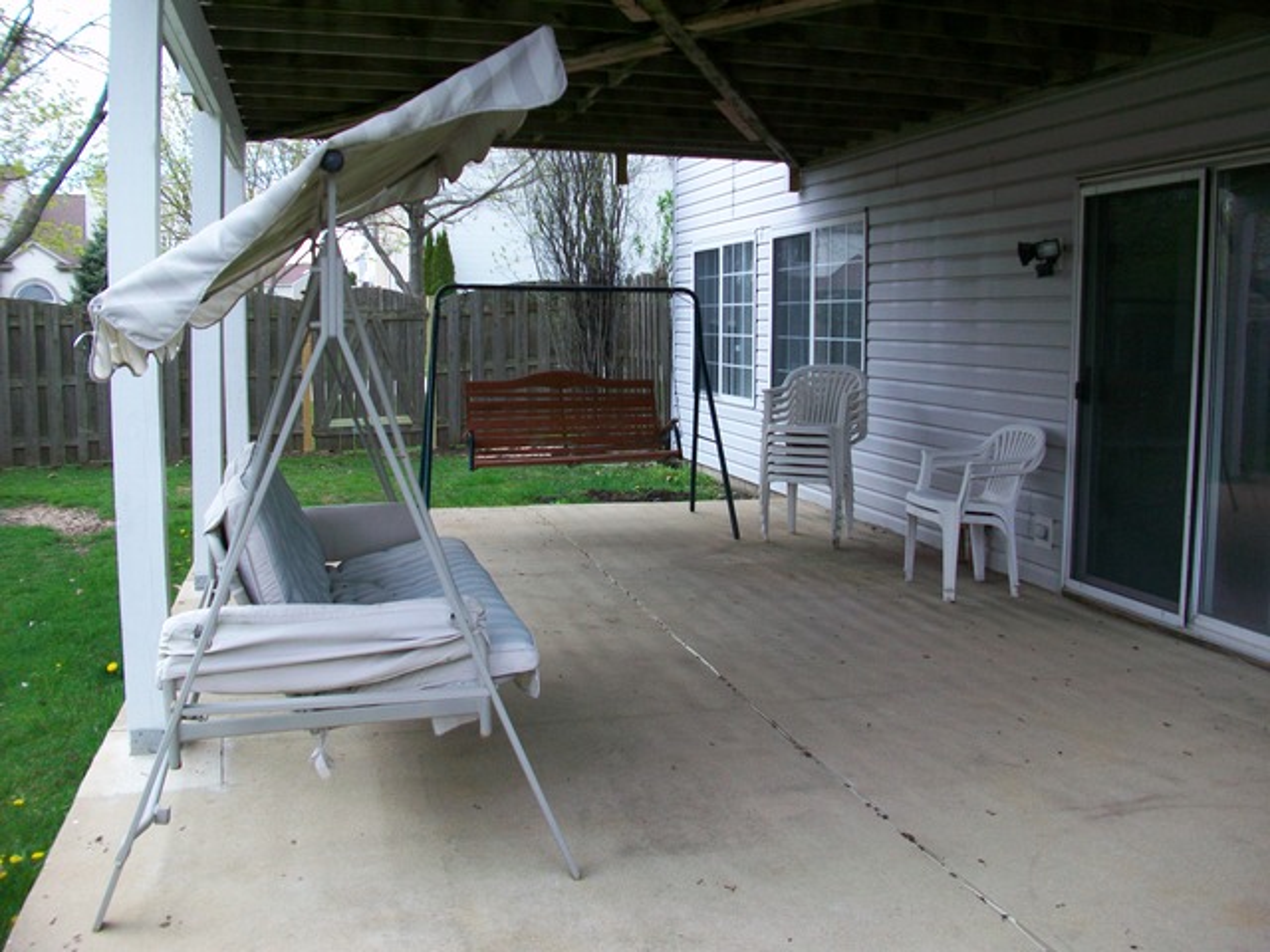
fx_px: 1174
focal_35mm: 32
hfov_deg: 56.8
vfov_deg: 44.2
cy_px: 476
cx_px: 635
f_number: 2.8
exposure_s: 1/320
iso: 64
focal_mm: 5.7
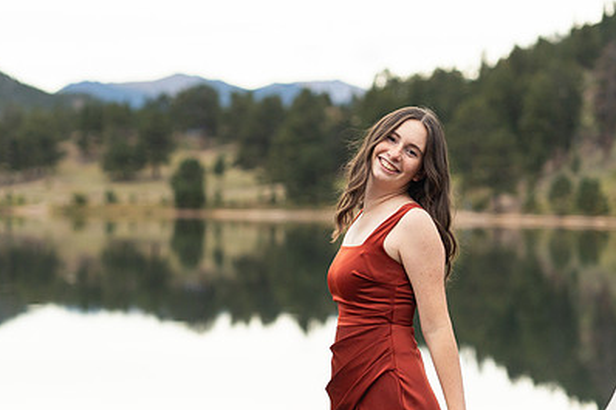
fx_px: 2121
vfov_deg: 11.0
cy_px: 245
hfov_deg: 16.5
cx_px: 240
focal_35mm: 124
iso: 1600
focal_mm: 85
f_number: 2.8
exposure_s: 1/500
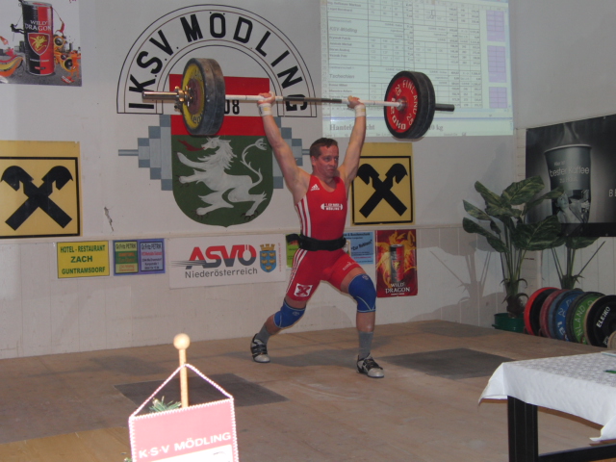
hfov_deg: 38.9
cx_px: 308
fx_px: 872
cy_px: 231
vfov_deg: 29.7
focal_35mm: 49
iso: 100
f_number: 3.3
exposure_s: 1/60
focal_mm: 8.7
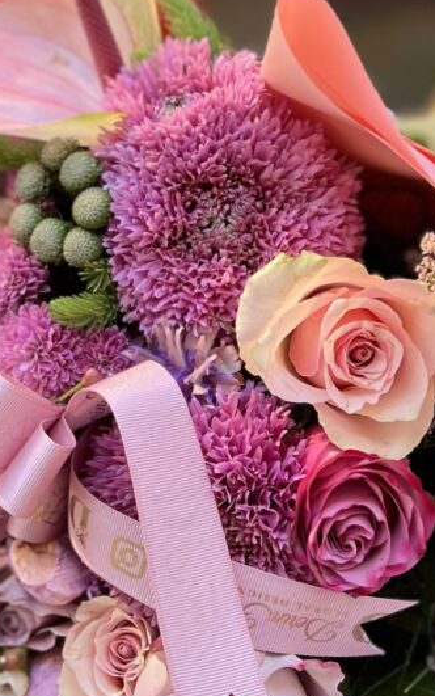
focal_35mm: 83
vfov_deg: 24.9
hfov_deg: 15.7
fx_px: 1574
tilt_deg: -8.3
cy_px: 338
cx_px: 170
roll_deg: -0.5
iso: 50
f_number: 1.5
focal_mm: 5.7
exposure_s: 1/418
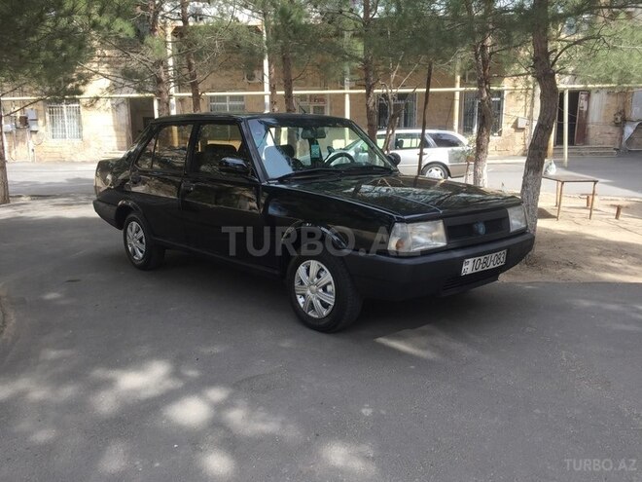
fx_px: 538
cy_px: 241
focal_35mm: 29
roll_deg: +0.3
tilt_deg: -10.9
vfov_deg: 48.2
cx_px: 321
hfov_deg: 61.7
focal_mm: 4.15
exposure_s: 1/471
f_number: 2.2
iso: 32
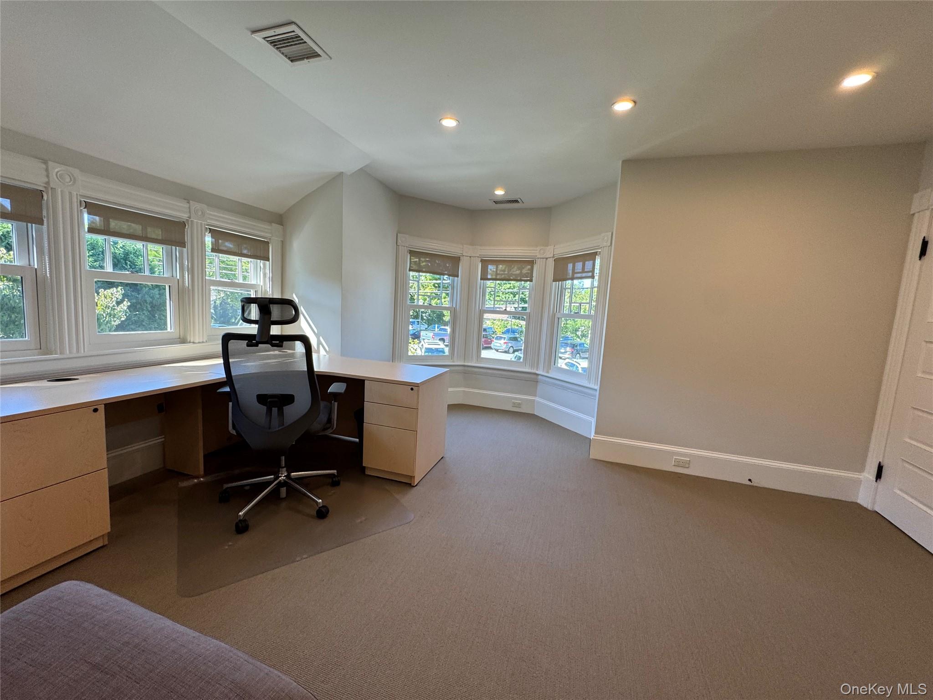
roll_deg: -3.6
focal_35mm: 14
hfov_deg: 102.1
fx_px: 377
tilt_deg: -7.1
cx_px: 466
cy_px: 350
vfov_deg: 85.7
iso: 80
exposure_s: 1/120
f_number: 2.2
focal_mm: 2.22
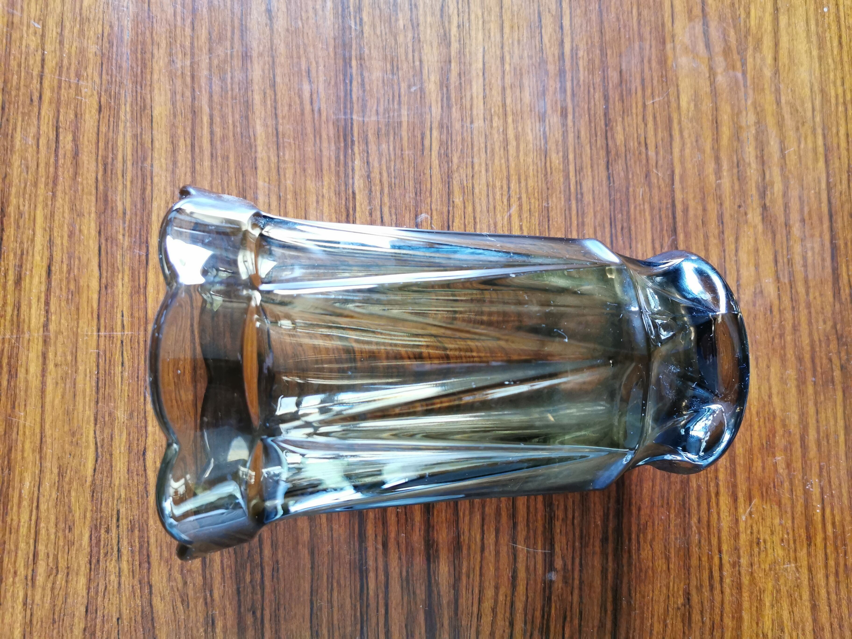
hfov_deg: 65.3
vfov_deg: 51.4
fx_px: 665
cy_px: 320
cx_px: 426
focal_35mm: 27
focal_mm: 5.56
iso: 320
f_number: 1.6
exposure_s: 1/60
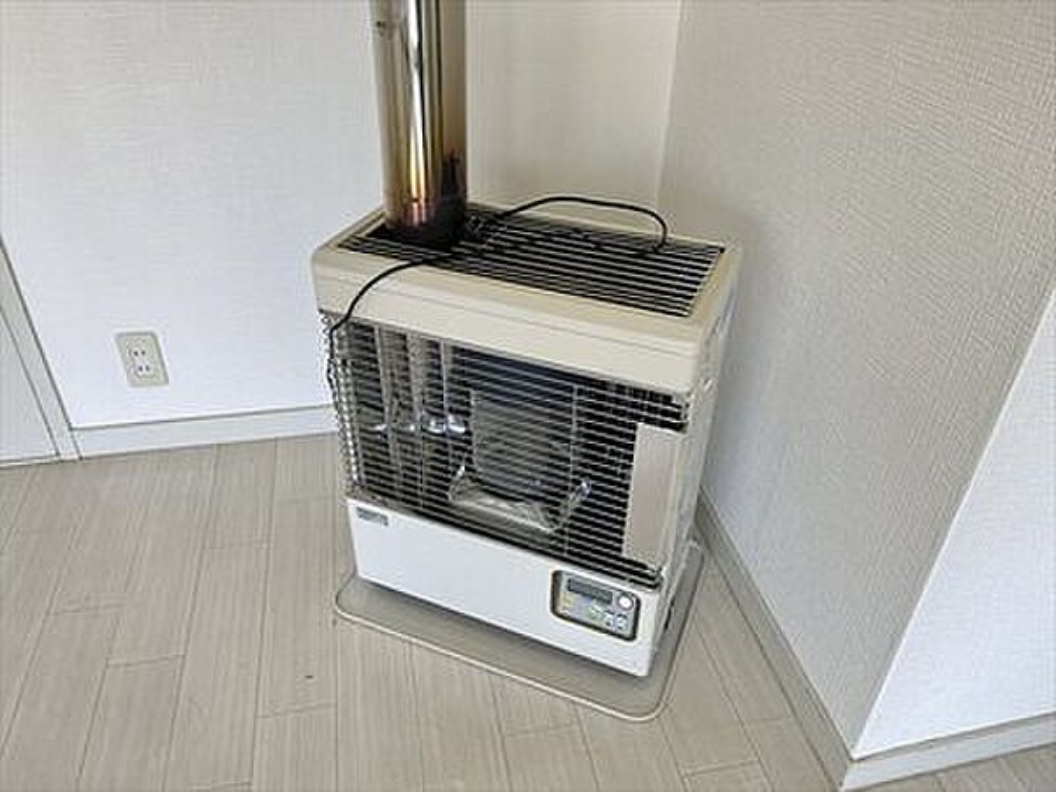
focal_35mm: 26
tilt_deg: -34.9
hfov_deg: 67.3
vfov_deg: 53.1
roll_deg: -1.2
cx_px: 528
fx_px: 793
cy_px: 396
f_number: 1.6
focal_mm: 5.1
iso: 80
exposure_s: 1/100
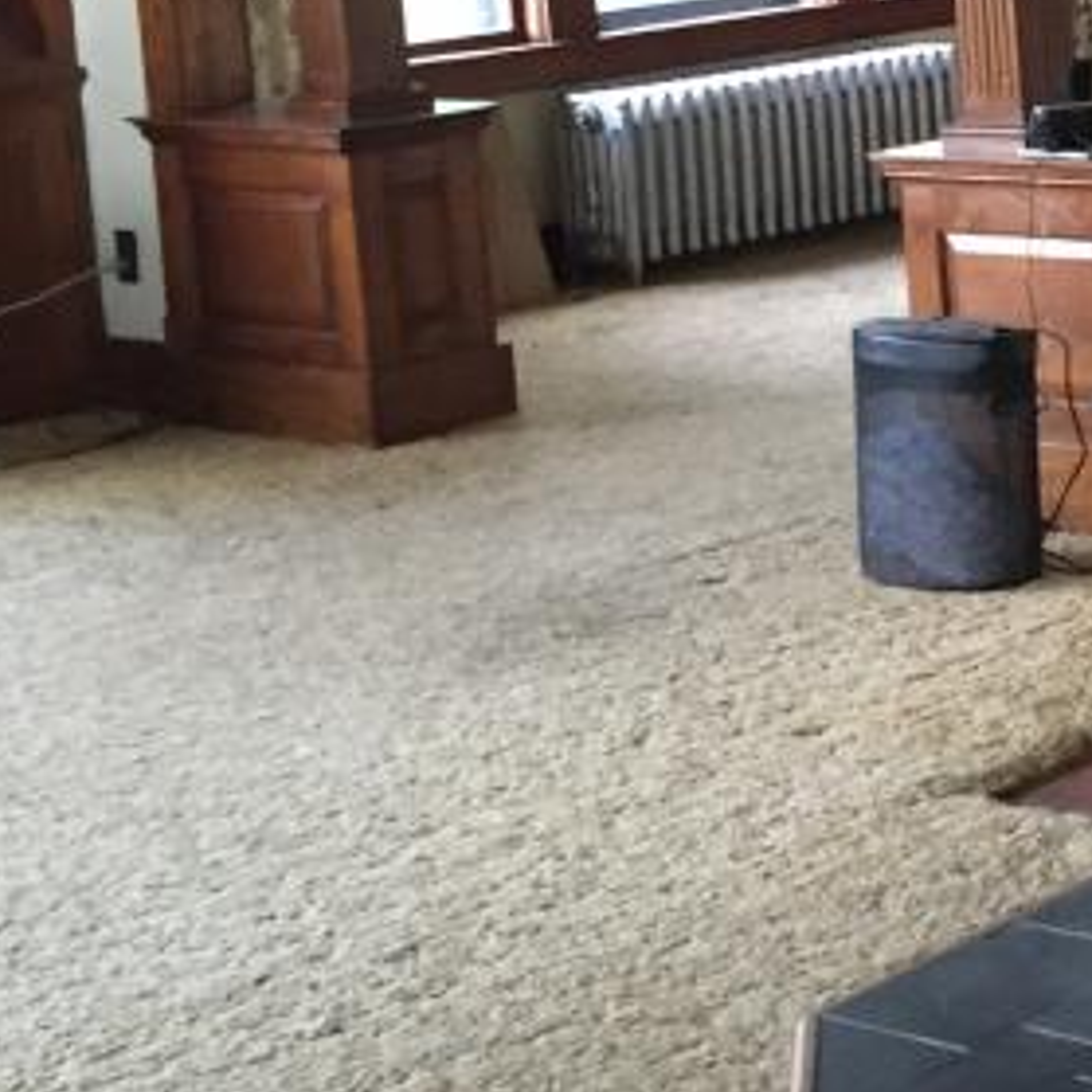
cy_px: 35
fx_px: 3355
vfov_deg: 18.1
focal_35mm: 94
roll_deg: +2.1
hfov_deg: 16.5
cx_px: 1730
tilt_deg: -6.8
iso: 250
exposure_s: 1/20
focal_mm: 4.15
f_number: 2.2
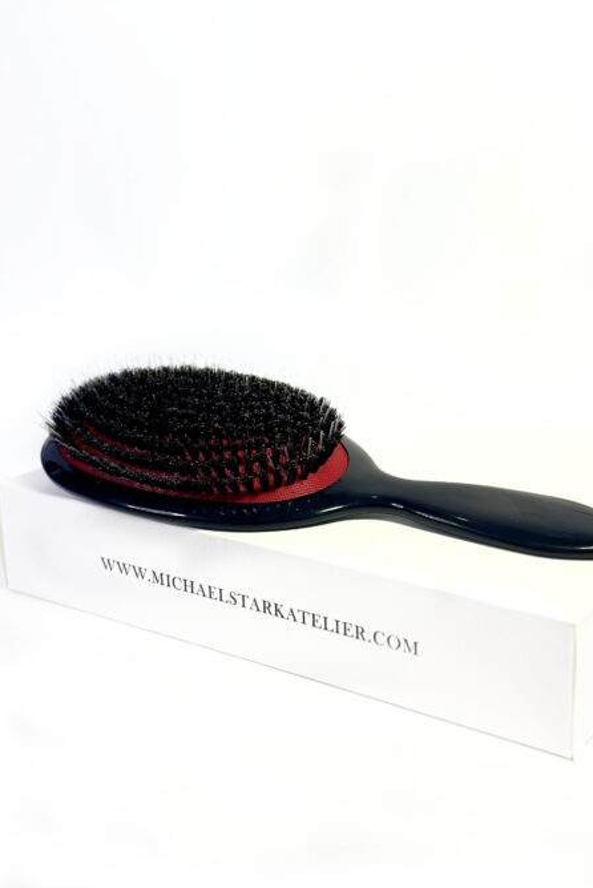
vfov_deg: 38.9
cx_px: 307
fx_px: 1259
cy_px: 435
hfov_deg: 26.5
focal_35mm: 51
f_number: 1.78
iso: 80
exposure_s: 1/210
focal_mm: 6.86
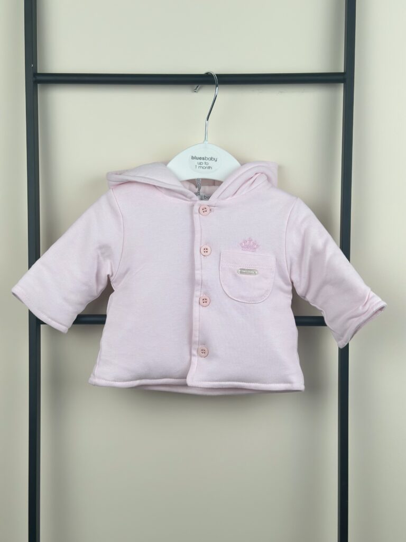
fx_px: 751
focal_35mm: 48
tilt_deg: -5.2
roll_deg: -0.8
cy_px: 271
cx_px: 203
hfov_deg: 30.3
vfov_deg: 39.7
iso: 80
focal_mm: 6.86
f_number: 1.78
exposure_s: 1/623
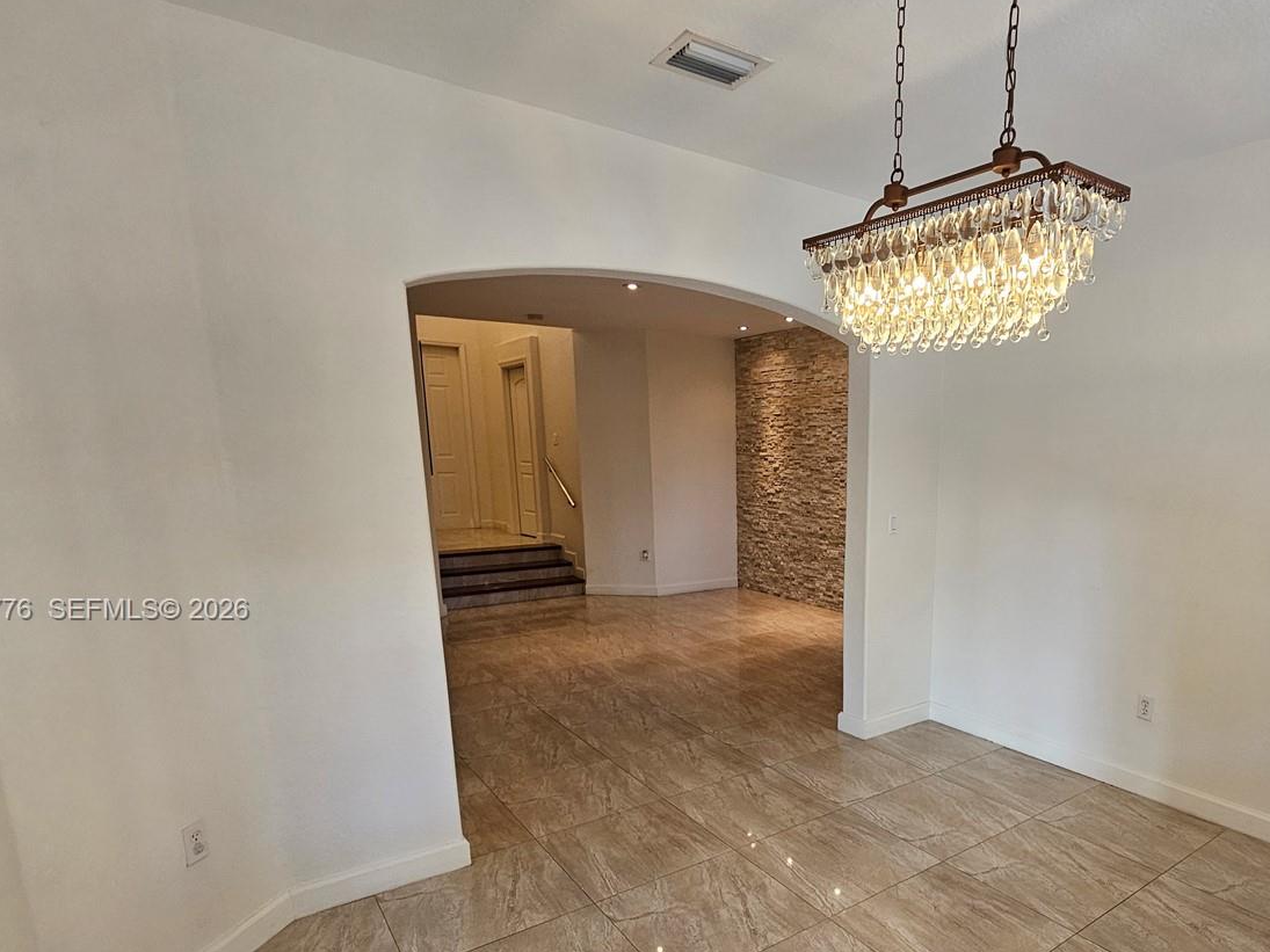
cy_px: 611
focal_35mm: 19
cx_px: 815
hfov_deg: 82.6
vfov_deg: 67.3
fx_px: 697
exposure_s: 1/60
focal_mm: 2.2
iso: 160
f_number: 2.2
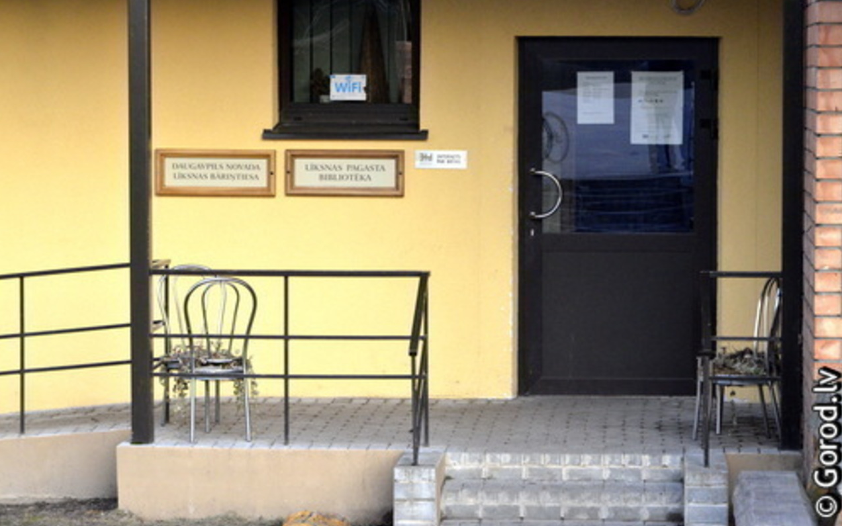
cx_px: 422
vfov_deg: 10.0
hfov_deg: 16.0
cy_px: 252
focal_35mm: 131
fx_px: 2995
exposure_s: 1/200
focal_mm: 85
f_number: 10
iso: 3200
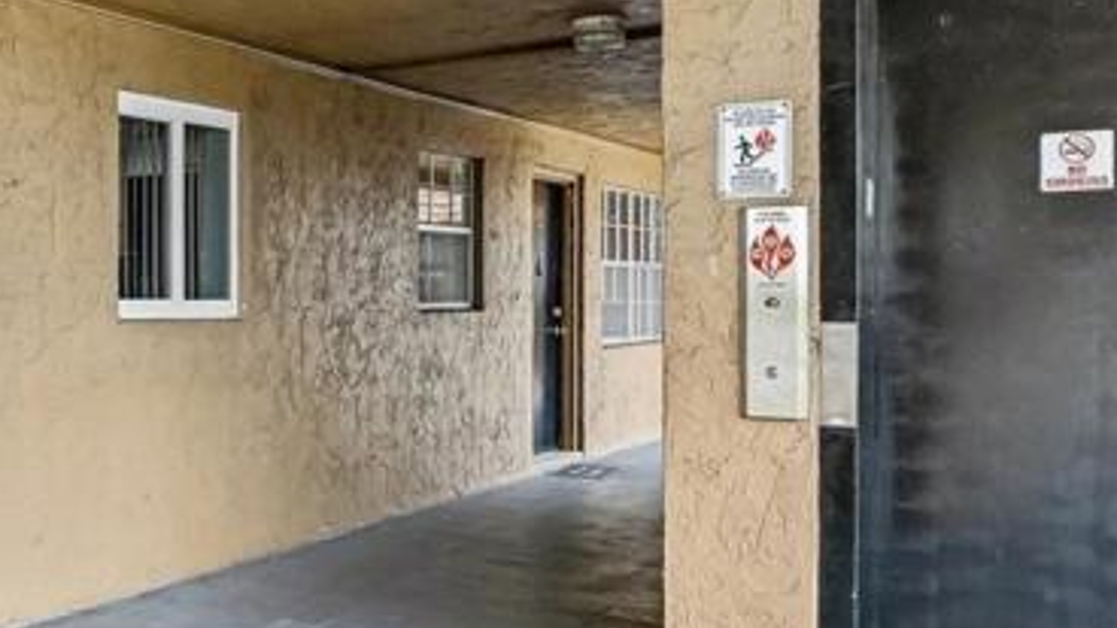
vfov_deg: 27.7
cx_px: 85
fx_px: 1274
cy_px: 300
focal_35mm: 43
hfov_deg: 42.8
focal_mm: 14
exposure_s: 1/30
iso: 100
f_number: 7.1
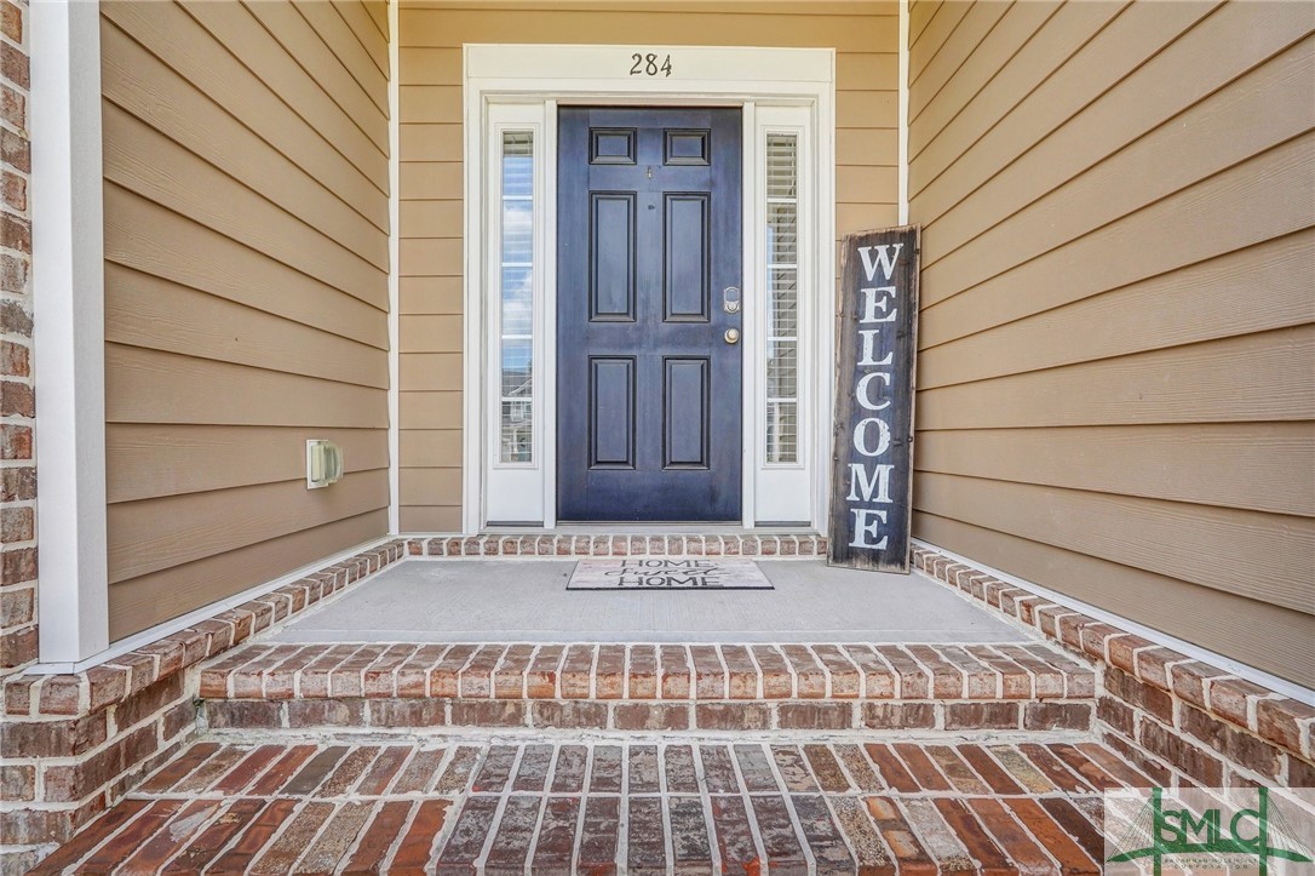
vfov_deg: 72.0
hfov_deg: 95.0
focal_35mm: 16
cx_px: 658
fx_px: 602
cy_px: 438
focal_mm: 16.5
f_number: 9
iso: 320
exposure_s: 1/320
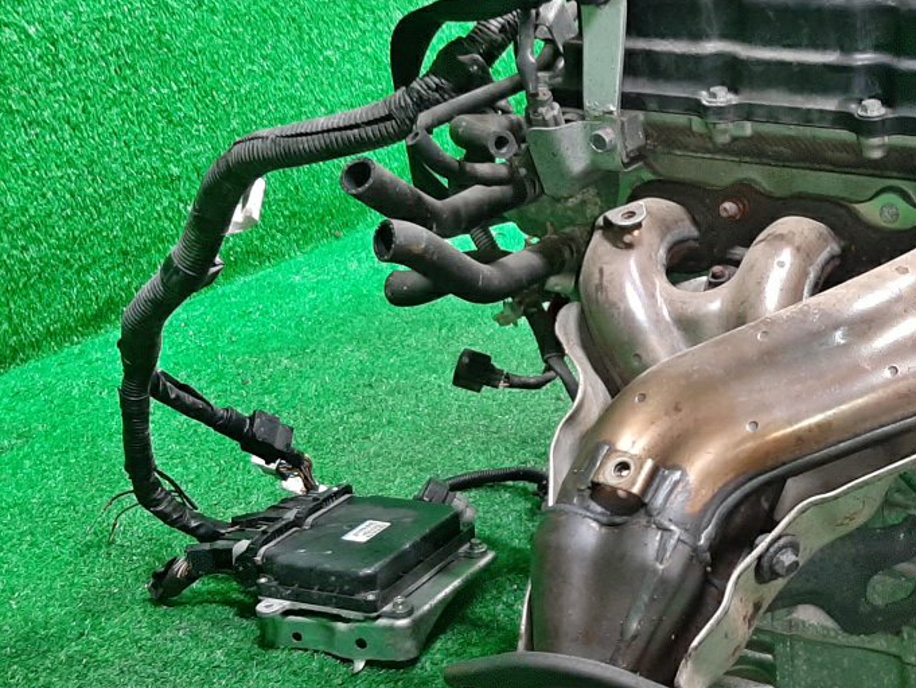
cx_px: 792
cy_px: 362
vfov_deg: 26.6
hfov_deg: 33.4
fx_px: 1456
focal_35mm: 55
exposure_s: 1/33
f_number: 1.7
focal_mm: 3.93
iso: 178
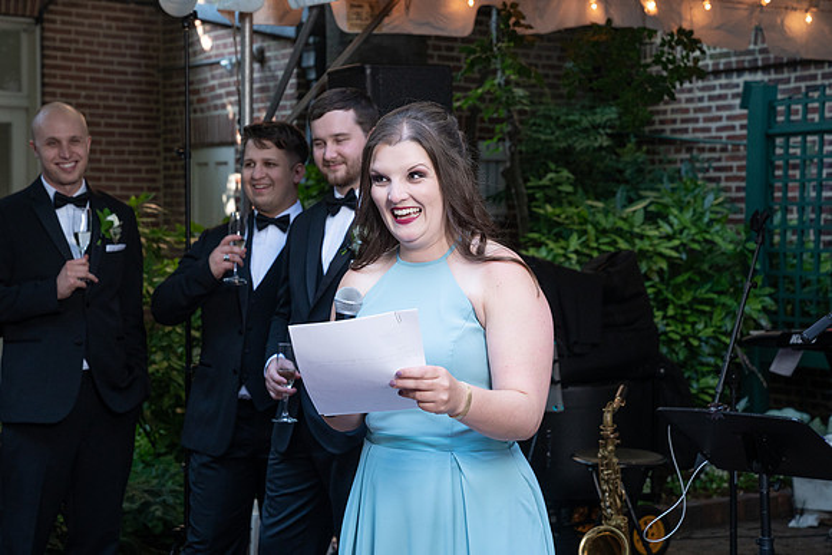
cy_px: 277
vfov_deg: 18.1
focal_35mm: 75
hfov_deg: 26.8
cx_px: 429
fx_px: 1745
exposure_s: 1/250
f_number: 5.6
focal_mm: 70
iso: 1250
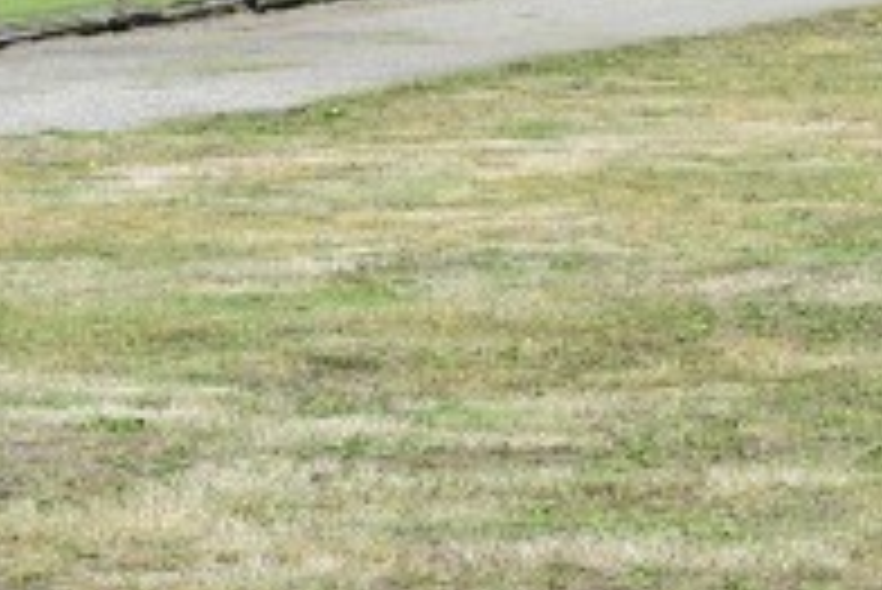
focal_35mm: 282
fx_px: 6914
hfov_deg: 7.3
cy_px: 2
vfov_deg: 4.9
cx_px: 315
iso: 360
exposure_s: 1/500
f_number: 11
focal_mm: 36
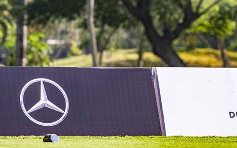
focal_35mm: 708
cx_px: 204
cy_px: 15
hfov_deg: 3.0
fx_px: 4571
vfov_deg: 1.9
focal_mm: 400
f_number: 8
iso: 900
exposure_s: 1/1600
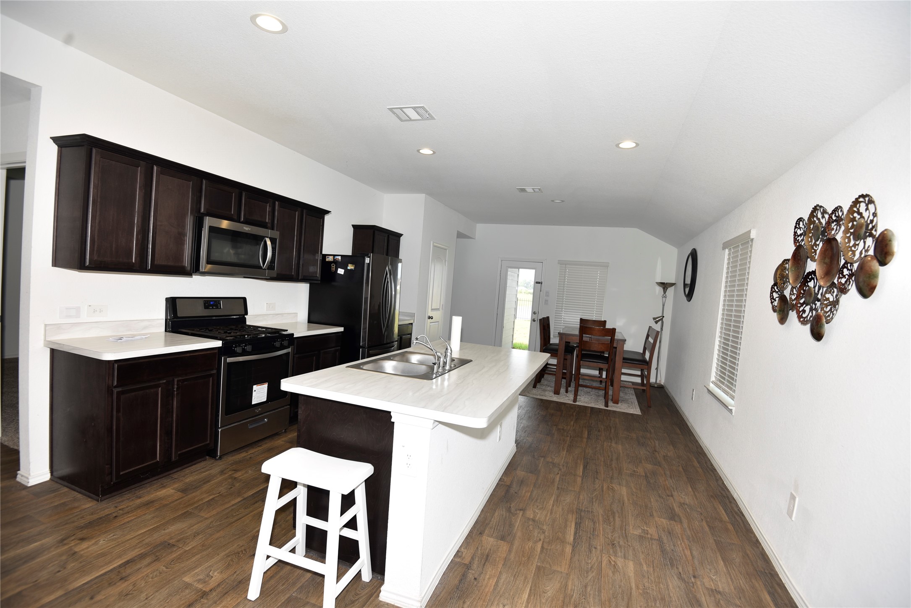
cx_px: 456
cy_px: 304
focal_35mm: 16
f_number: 4
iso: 100
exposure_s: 1/60
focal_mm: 16
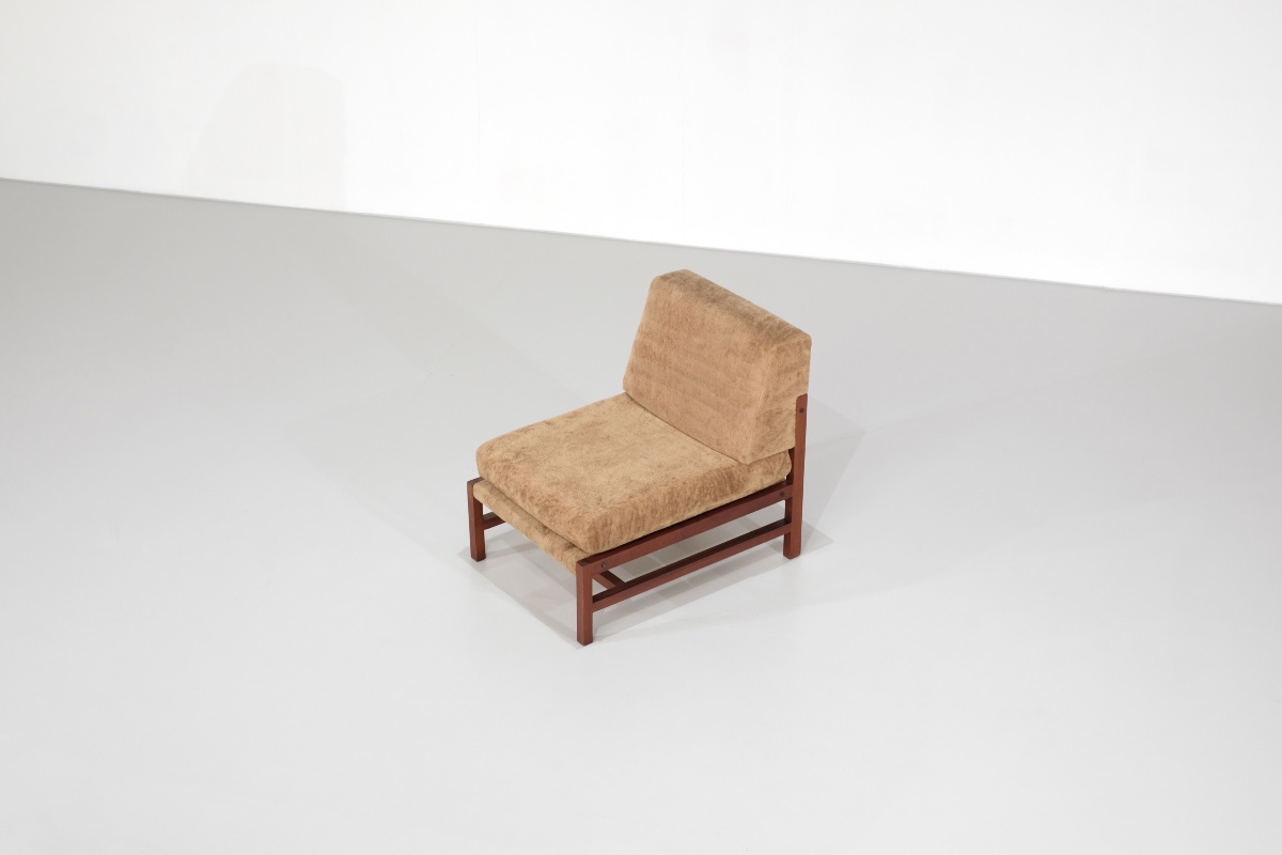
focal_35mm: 53
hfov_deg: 37.5
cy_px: 428
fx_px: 1887
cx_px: 641
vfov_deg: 25.5
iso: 800
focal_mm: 35
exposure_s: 1/100
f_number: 5
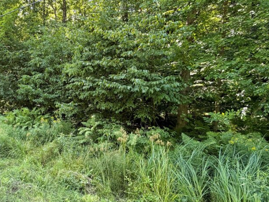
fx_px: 187
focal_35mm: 24
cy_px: 109
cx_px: 53
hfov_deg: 65.1
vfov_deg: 56.8
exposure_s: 1/121
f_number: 2.2
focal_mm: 2.22
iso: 125
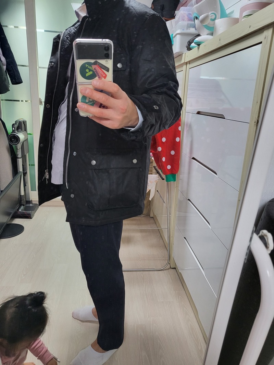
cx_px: 137
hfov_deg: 53.1
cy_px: 182
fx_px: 274
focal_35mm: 26
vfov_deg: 67.3
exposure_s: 1/120
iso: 250
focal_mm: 4.25
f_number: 1.8
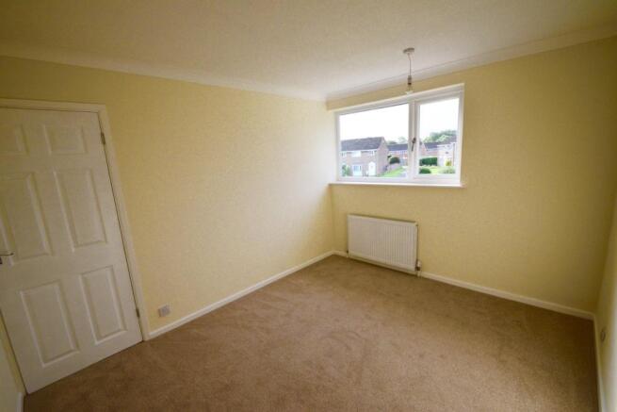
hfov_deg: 100.4
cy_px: 206
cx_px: 308
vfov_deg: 77.4
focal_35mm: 15
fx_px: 257
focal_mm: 10
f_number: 10
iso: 400
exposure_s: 1/200
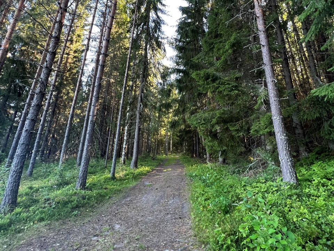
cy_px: 126
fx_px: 125
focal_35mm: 13
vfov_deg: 89.9
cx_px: 167
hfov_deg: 106.2
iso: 160
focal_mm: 1.57
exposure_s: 1/99
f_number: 1.8
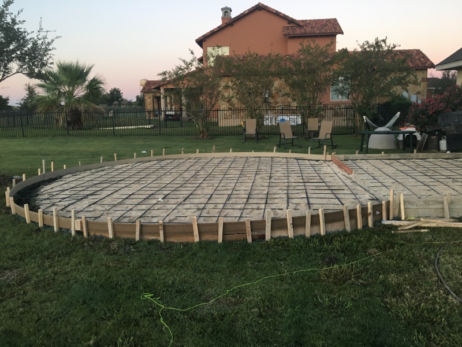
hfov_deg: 61.7
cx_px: 231
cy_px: 174
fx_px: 387
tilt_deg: -9.2
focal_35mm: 29
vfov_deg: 48.2
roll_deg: +1.8
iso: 32
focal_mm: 4.15
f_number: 2.2
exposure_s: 1/30
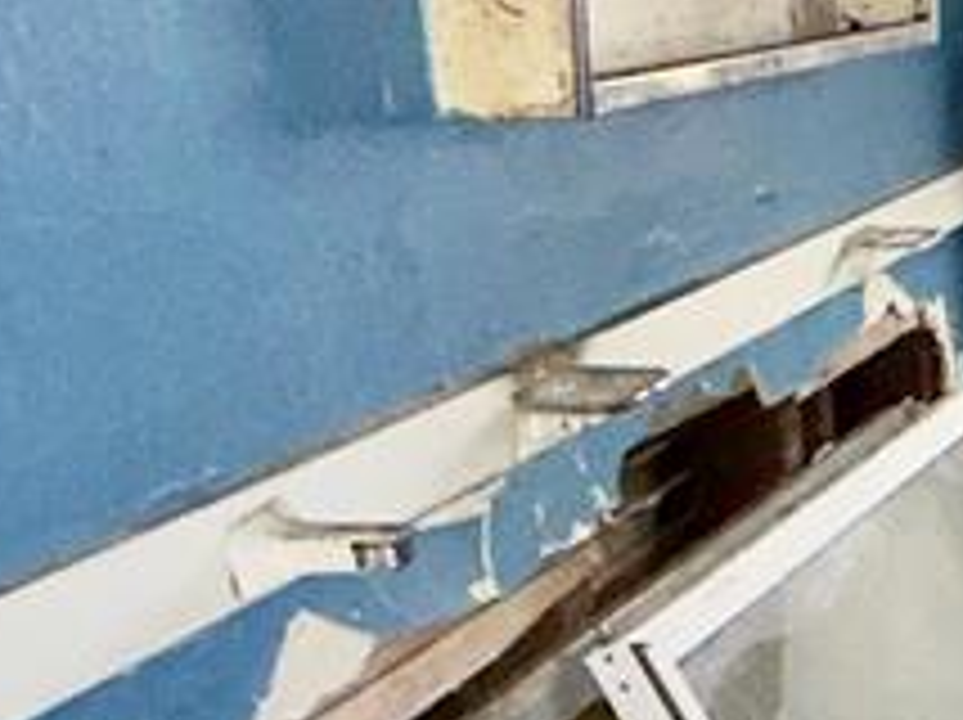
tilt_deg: -10.8
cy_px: 248
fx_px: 1862
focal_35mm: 67
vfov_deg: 21.8
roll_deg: +0.3
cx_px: 1584
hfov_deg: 21.9
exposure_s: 1/60
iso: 320
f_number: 2.2
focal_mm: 2.22
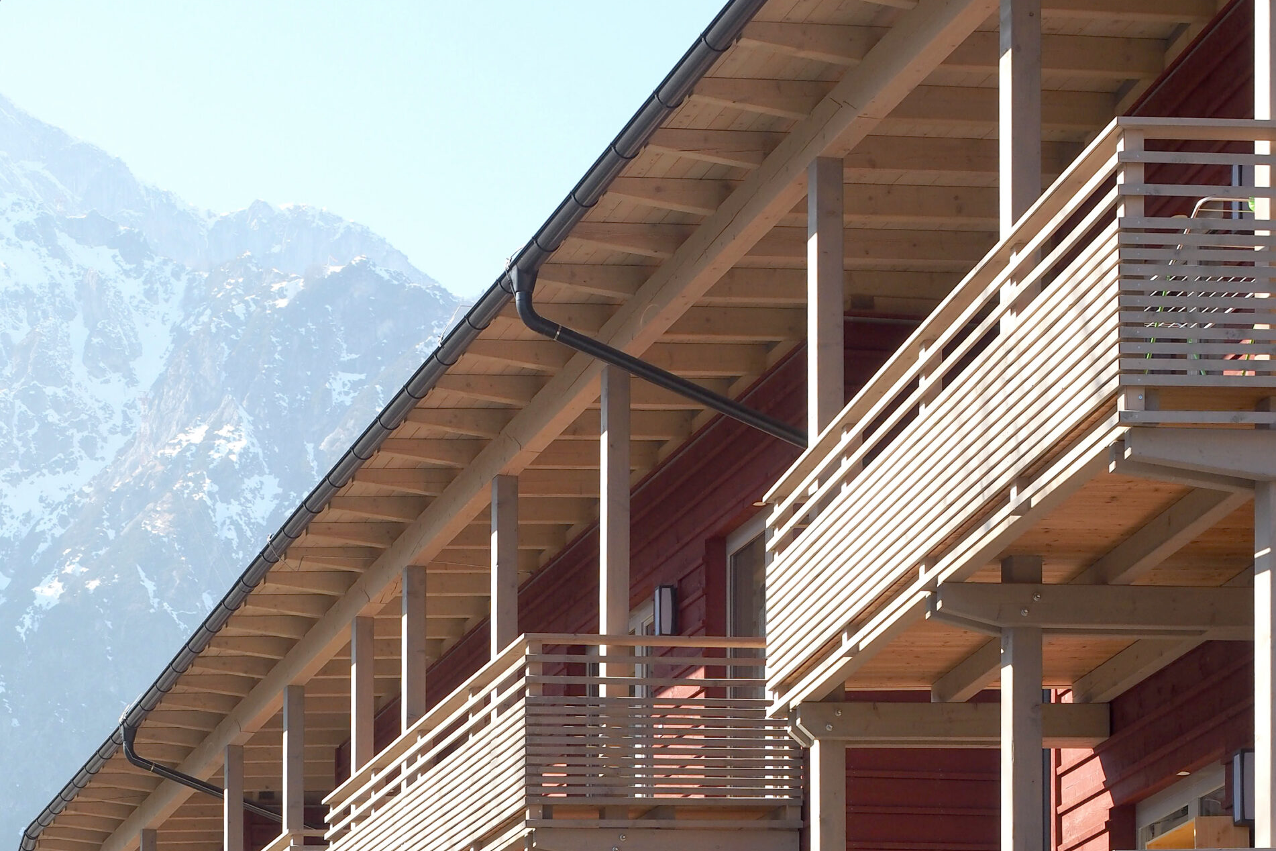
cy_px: 838
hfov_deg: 18.3
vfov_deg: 12.1
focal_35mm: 112
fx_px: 3969
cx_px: 633
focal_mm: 40
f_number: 6.3
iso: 200
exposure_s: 1/400
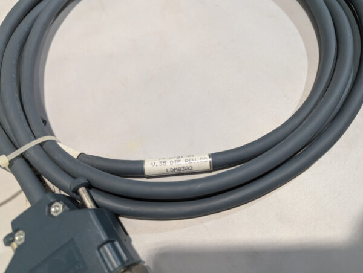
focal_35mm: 24
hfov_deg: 71.5
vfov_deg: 57.0
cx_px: 182
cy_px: 136
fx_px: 252
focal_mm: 6.81
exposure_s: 1/120
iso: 260
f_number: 1.85
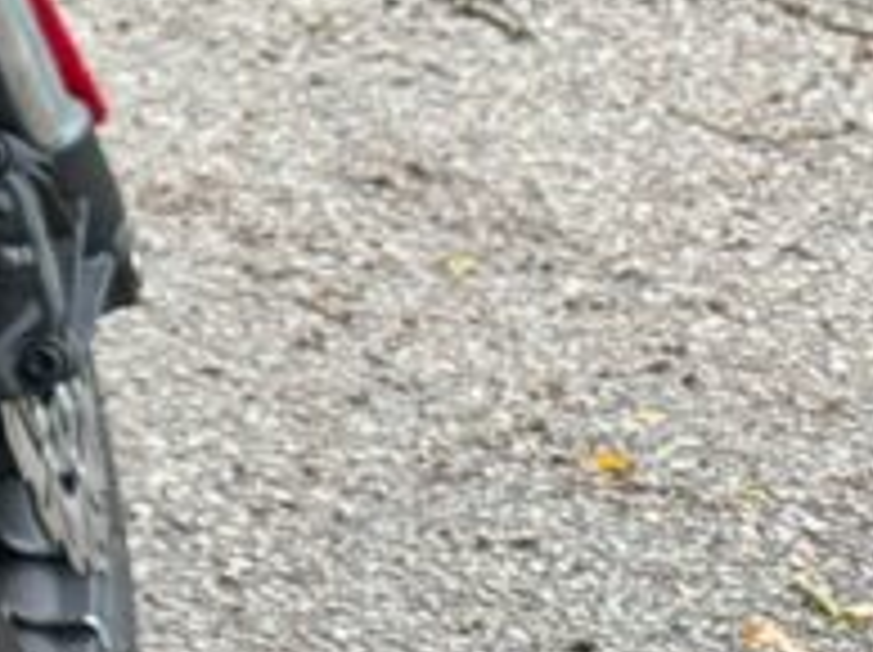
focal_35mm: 127
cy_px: 180
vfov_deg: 11.6
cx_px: -1346
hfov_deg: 11.9
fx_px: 3199
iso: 500
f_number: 1.78
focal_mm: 6.76
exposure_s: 1/60
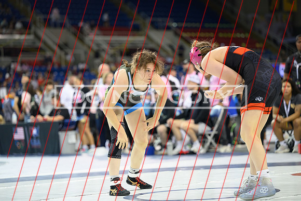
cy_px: 100
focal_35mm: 120
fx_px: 1004
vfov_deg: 11.4
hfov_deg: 17.1
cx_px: 150
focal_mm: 120
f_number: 2.8
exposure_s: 1/640
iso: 2500
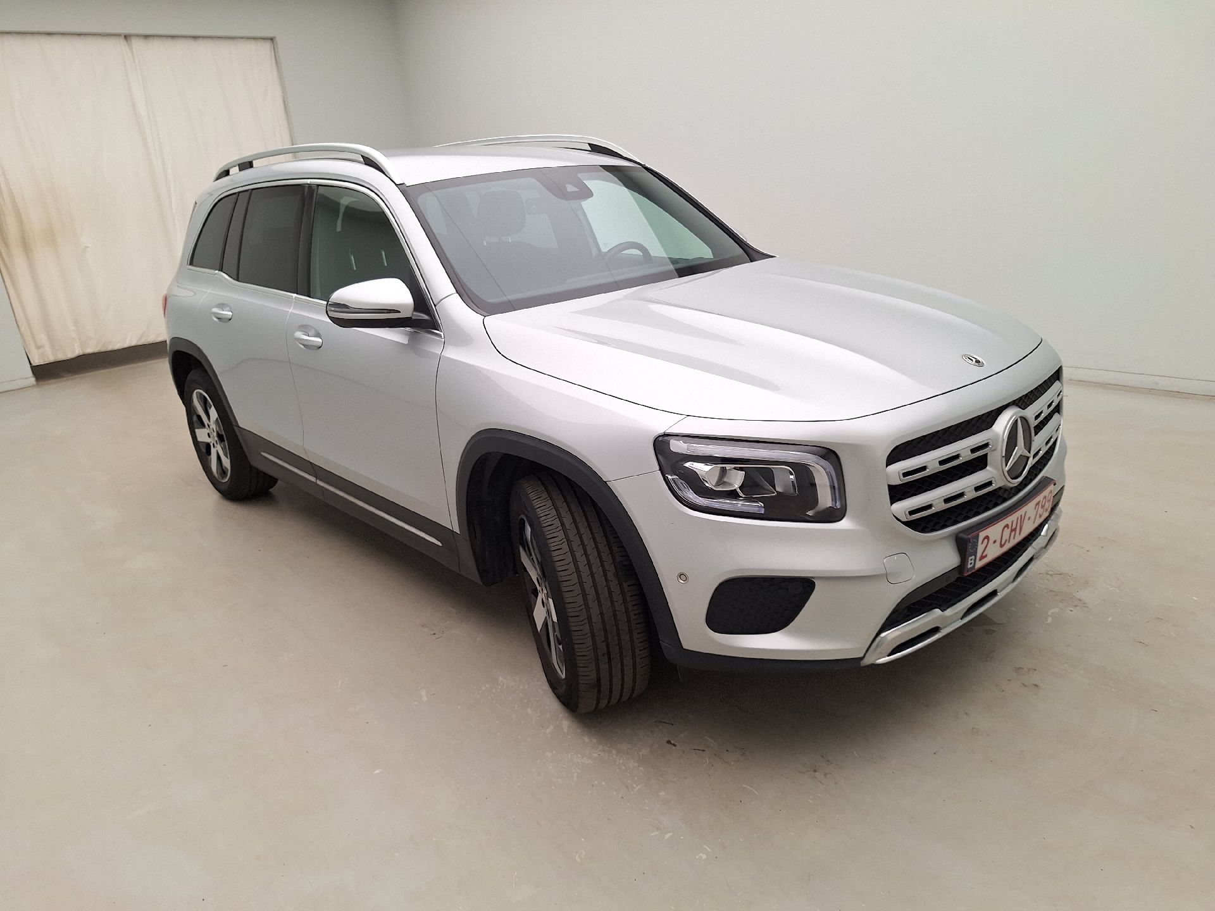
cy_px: 456
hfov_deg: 73.9
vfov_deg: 58.9
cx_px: 608
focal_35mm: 23
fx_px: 807
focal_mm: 5.54
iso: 40
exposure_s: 1/112
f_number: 1.8
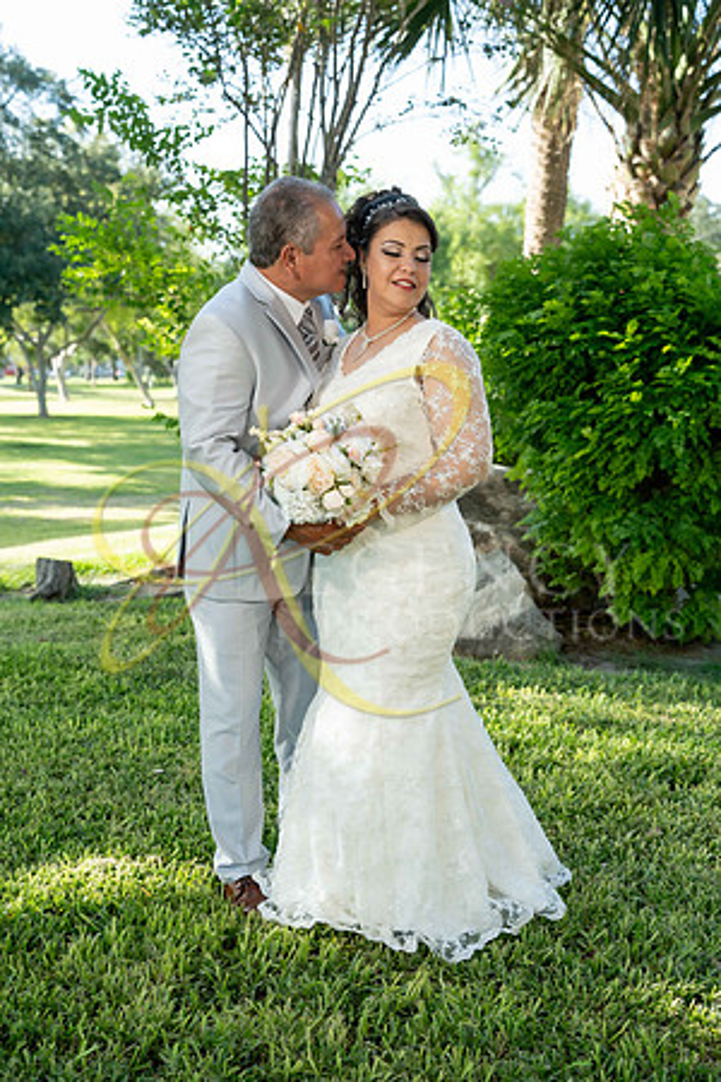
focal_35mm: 45
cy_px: 541
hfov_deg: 29.9
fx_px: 1352
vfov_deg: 43.6
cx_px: 360
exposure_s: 1/500
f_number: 4
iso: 500
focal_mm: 45
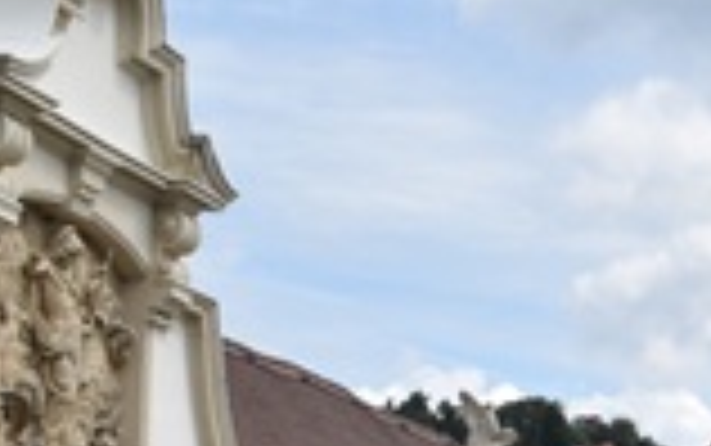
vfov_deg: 9.9
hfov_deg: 14.5
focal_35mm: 128
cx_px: 1251
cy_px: 712
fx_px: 2482
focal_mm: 22
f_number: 14
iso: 100
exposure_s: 1/80
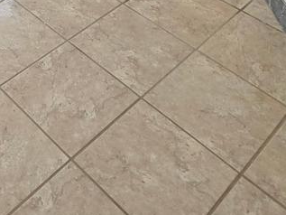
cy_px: -239
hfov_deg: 30.4
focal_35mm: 59
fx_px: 488
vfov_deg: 16.8
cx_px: -1
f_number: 1.9
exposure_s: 1/120
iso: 32
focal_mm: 2.2
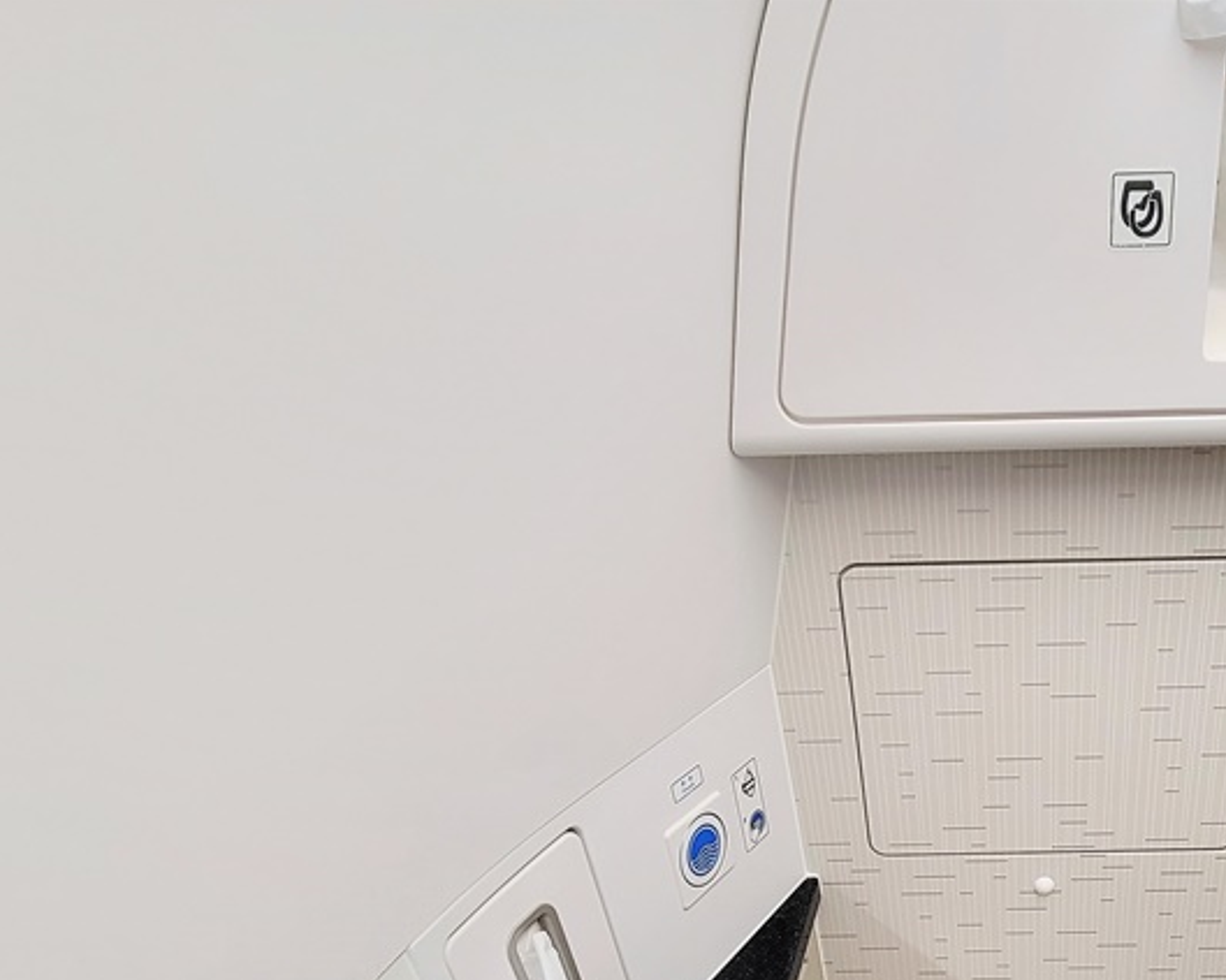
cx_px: 1004
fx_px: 871
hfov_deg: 63.4
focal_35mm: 24
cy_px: 864
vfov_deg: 52.4
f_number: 2.2
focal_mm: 2.2
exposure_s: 1/60
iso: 250
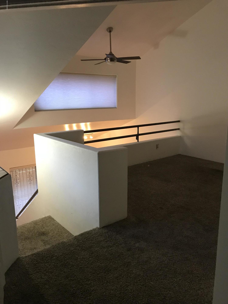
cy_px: 152
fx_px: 246
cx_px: 114
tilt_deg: -12.3
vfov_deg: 63.4
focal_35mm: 28
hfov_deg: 49.7
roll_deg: -0.3
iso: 100
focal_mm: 3.99
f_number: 1.8
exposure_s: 1/15
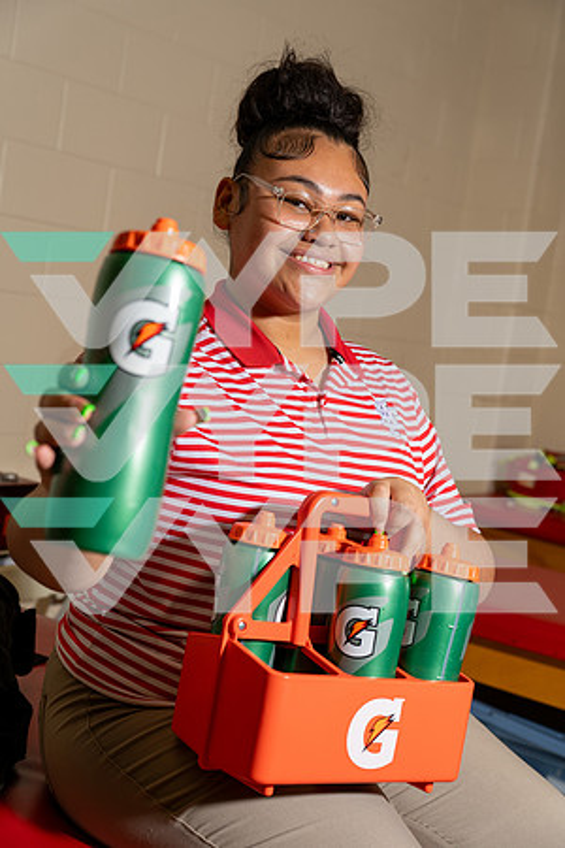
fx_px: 1130
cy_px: 424
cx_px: 282
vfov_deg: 41.1
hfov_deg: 28.1
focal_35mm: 48
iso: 200
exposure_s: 1/250
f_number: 4.5
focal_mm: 48
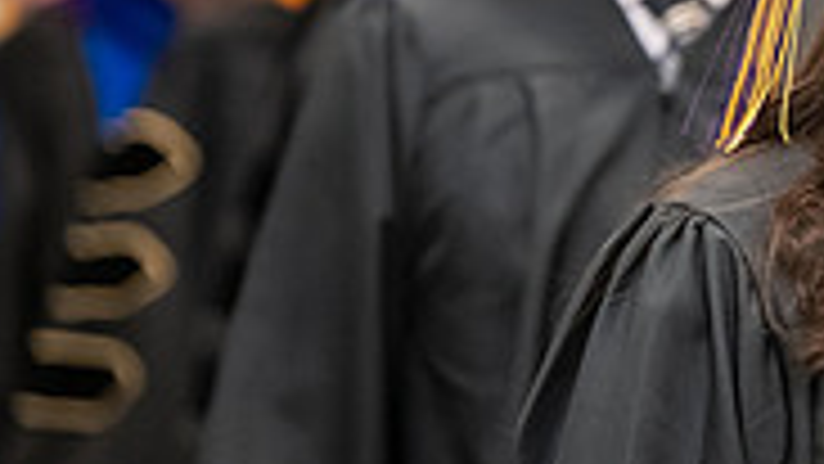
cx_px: 1049
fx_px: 11997
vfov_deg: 2.2
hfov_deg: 3.9
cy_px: -2
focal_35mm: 549
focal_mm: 165
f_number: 3.2
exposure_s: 1/200
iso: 2500
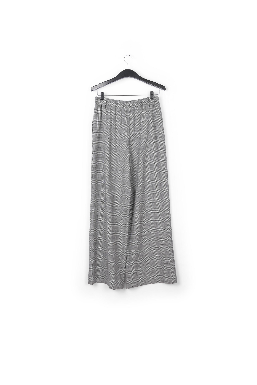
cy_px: 192
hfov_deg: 35.0
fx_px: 407
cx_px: 128
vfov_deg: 50.7
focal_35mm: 38
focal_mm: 38
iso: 100
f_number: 11
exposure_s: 1/200
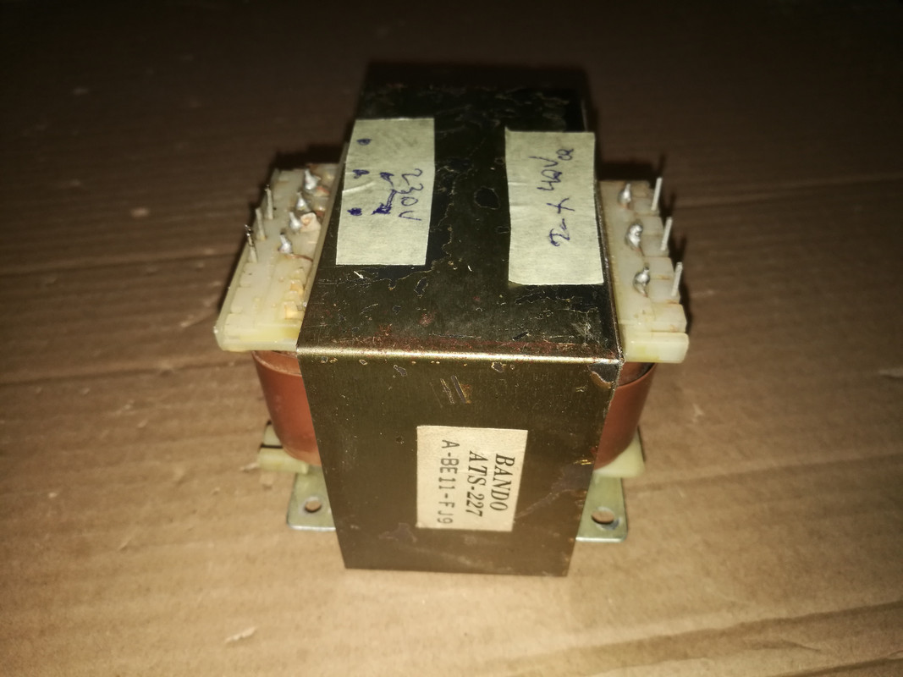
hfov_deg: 65.3
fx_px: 704
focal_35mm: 27
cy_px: 338
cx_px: 452
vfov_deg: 51.3
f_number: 2.2
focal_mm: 4.5
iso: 100
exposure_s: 1/50
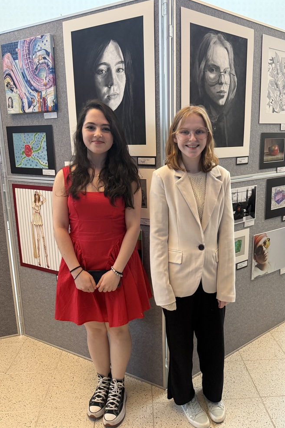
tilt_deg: -10.2
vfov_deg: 69.4
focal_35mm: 26
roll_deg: +0.7
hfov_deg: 49.4
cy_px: 206
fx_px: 309
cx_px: 160
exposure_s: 1/60
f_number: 1.78
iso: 400
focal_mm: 6.76
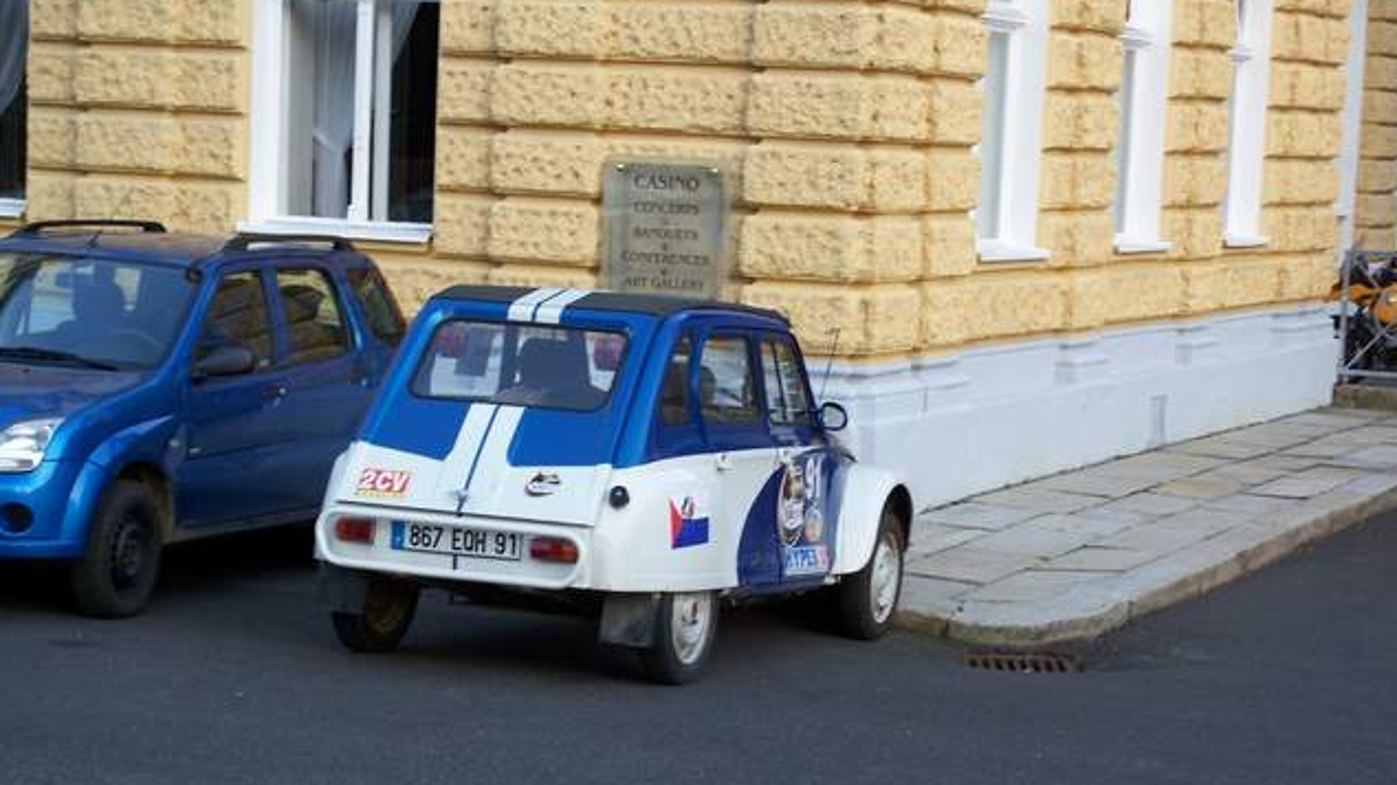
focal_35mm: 90
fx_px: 3333
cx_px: 700
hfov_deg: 23.7
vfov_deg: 13.4
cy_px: 497
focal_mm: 17.3
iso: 200
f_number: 3.6
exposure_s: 1/80
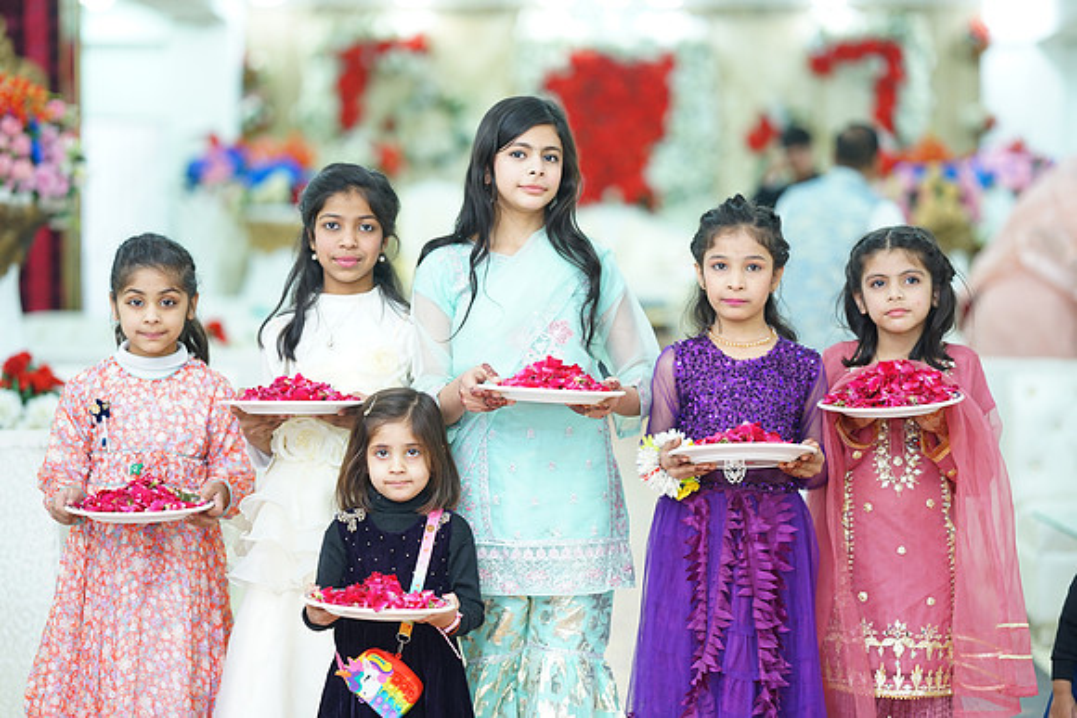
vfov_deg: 16.1
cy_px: 359
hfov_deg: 23.9
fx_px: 2543
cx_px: 538
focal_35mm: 85
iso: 640
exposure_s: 1/160
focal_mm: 85
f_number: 1.7
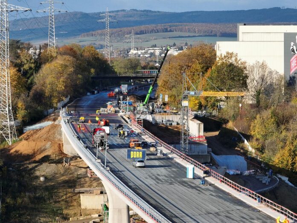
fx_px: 1381
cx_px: 148
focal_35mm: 161
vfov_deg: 9.2
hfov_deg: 12.3
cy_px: 112
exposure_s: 1/15
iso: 120
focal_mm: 29.85
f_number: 4.4
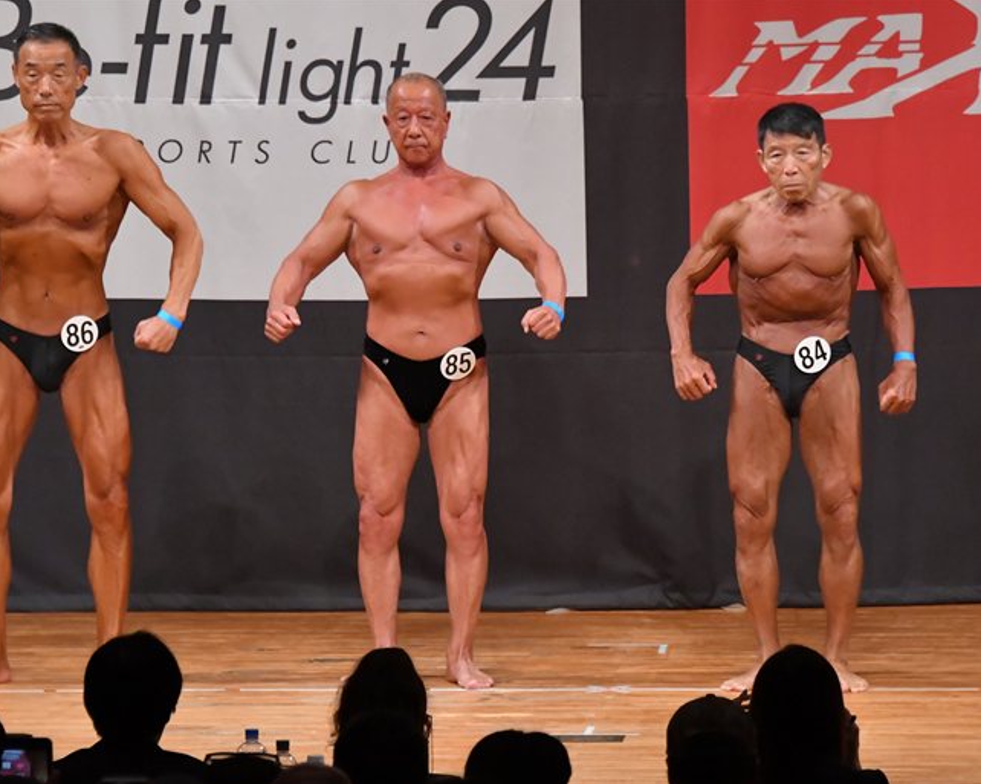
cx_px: 490
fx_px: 8880
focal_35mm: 306
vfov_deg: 5.1
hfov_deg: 6.3
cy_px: 391
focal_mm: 180
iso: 7200
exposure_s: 1/400
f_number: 5.6
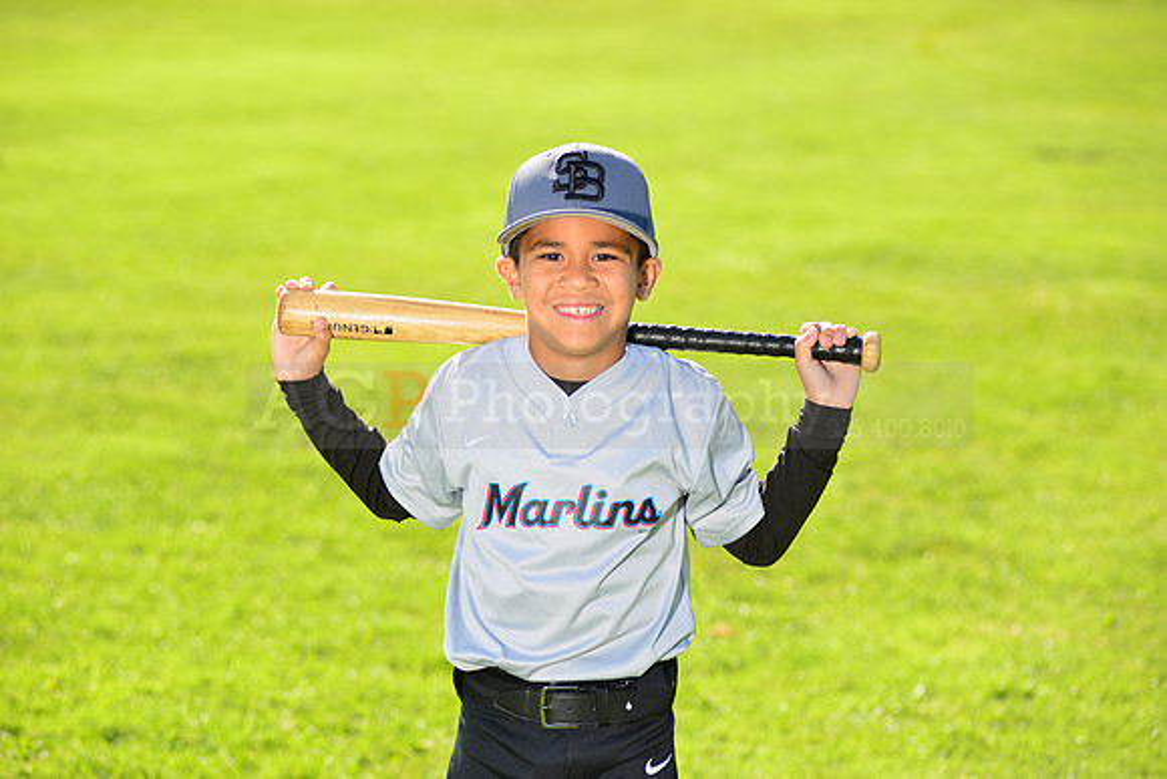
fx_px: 3761
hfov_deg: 17.6
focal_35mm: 116
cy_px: 390
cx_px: 584
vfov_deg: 11.8
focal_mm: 116
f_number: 5
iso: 100
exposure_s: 1/250
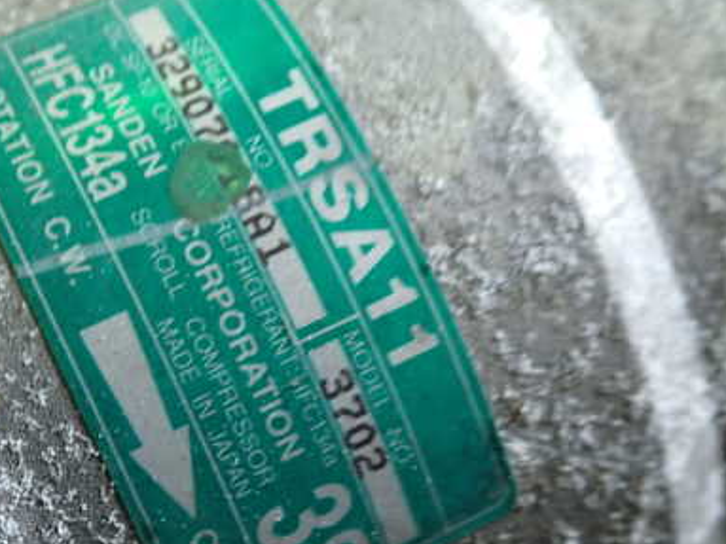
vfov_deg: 30.7
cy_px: 341
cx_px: 243
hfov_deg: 40.0
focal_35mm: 47
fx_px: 985
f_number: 2.3
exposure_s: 1/30
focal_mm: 5.4
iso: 250
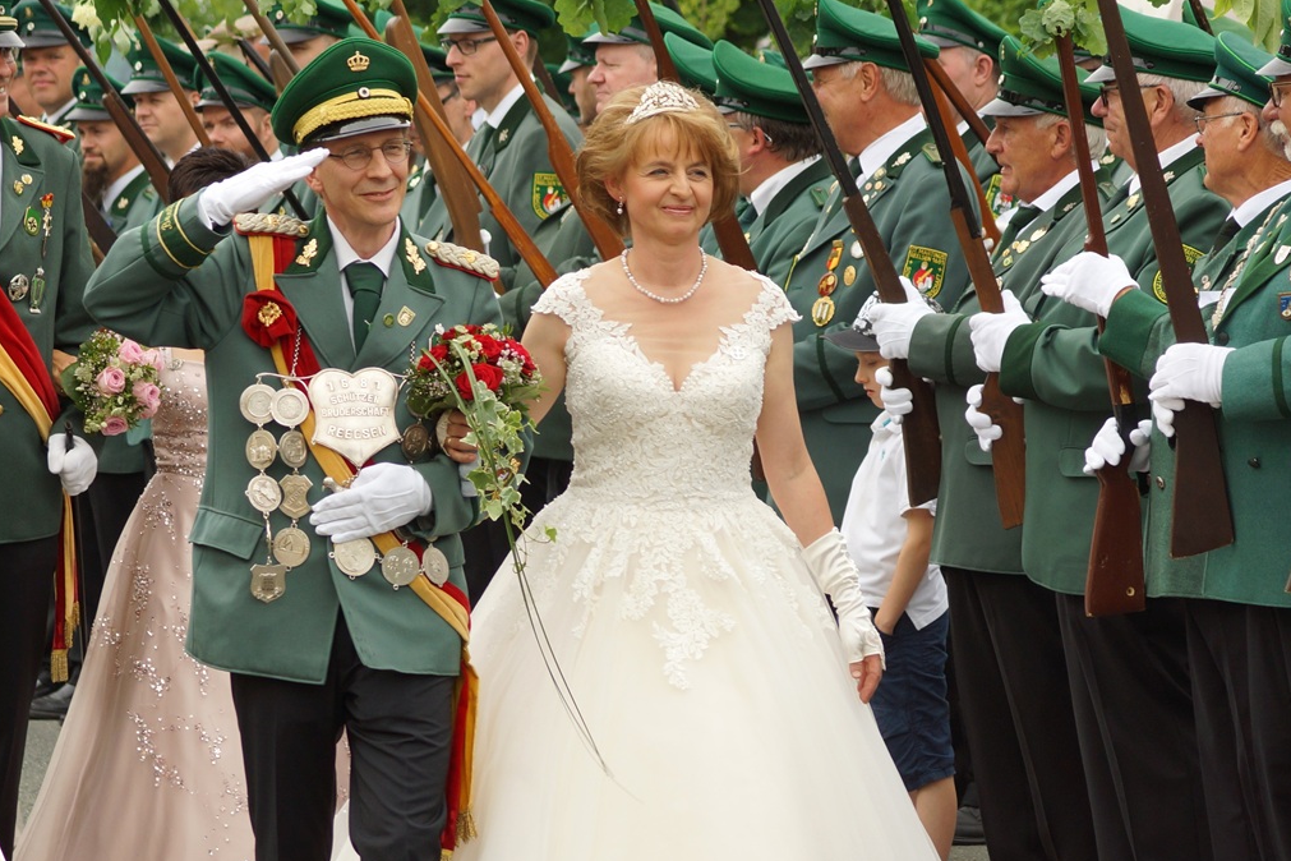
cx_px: 550
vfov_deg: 5.1
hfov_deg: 7.7
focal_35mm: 267
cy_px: 580
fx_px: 9574
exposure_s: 1/320
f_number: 5.6
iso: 100
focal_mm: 100
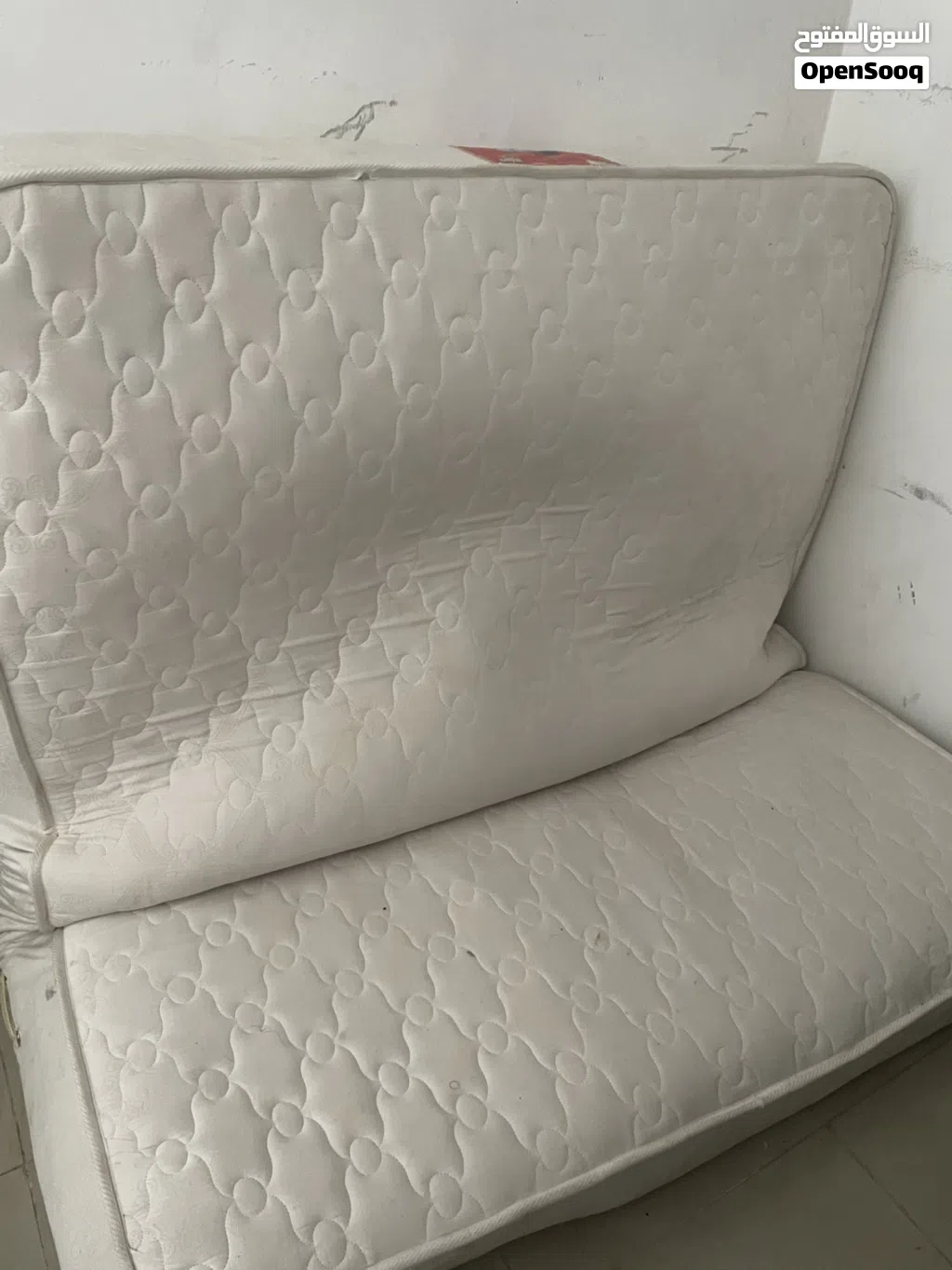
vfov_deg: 67.3
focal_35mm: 26
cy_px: 635
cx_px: 476
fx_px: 953
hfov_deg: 53.1
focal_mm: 4.2
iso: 500
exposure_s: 1/45
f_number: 1.6
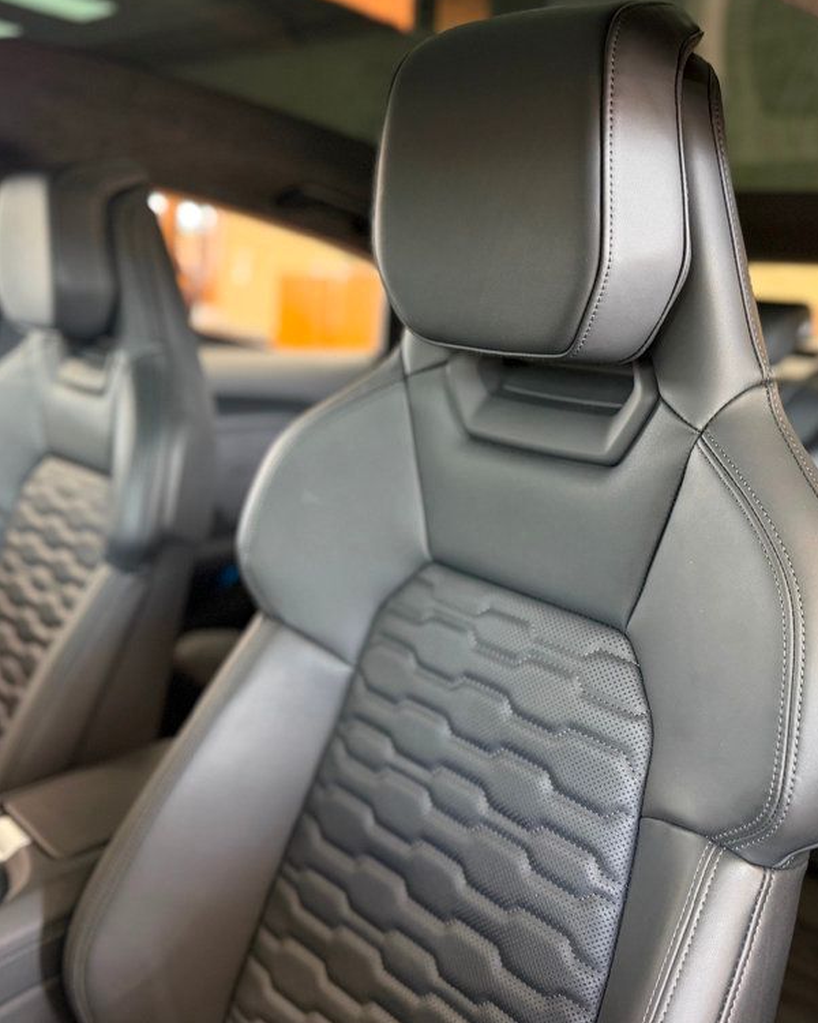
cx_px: 391
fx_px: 968
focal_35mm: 32
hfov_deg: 45.8
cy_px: 510
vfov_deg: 55.7
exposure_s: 1/60
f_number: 1.78
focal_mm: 6.76
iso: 400
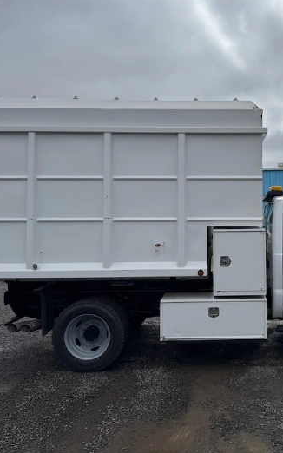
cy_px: 195
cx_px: 233
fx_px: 482
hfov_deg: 31.8
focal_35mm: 39
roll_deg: +1.7
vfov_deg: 50.2
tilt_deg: +2.1
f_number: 1.78
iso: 80
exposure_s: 1/9009
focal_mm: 6.76
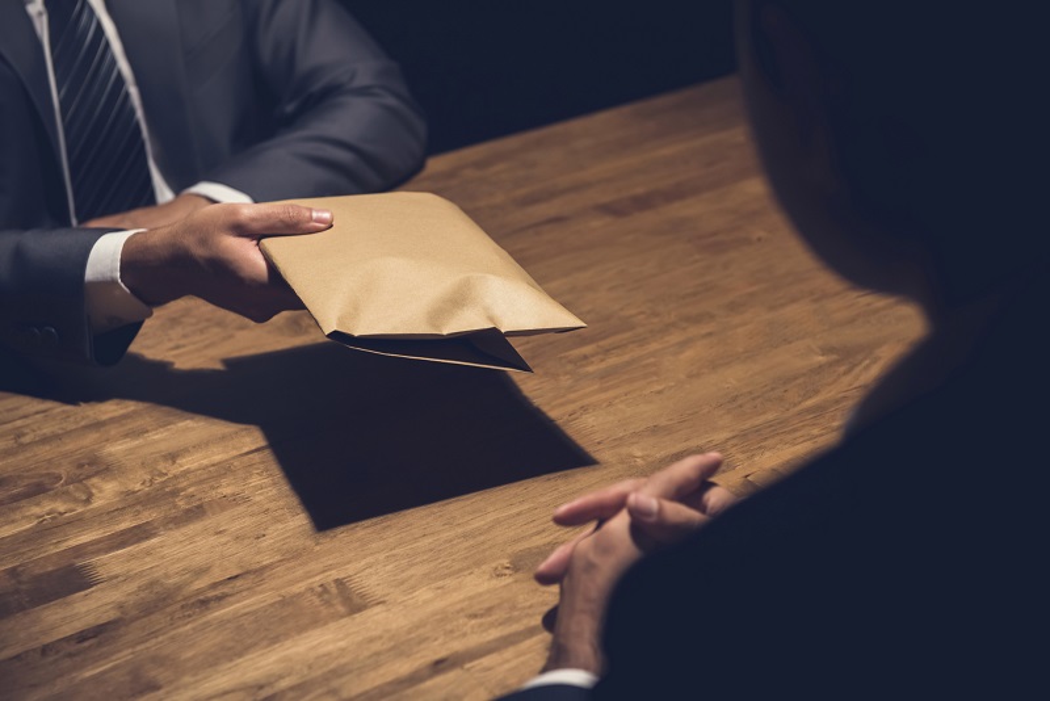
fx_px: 2042
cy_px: 350
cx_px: 525
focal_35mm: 70
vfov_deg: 19.5
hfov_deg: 28.8
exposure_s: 1/160
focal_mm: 70
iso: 250
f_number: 4
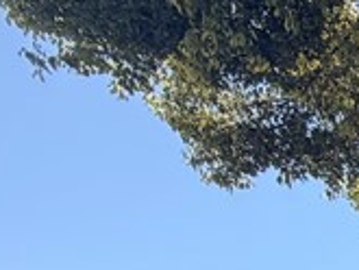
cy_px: 592
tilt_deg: +3.0
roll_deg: -0.9
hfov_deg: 12.8
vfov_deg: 13.6
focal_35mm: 87
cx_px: 983
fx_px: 903
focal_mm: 2.22
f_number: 2.2
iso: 32
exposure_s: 1/770
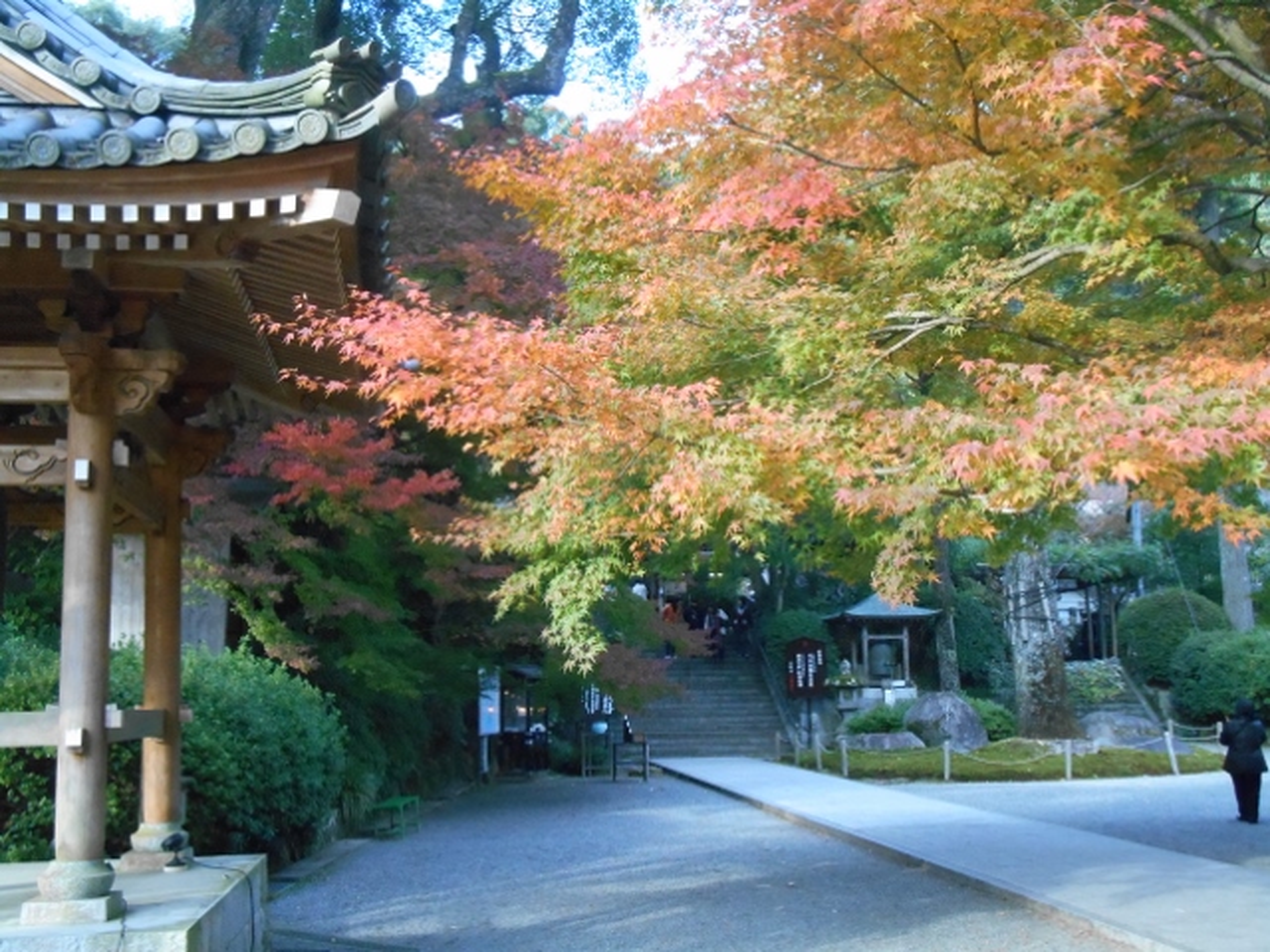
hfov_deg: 45.8
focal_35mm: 41
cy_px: 476
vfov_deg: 35.1
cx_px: 635
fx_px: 1504
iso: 800
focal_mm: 7.2
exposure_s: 1/160
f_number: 3.9
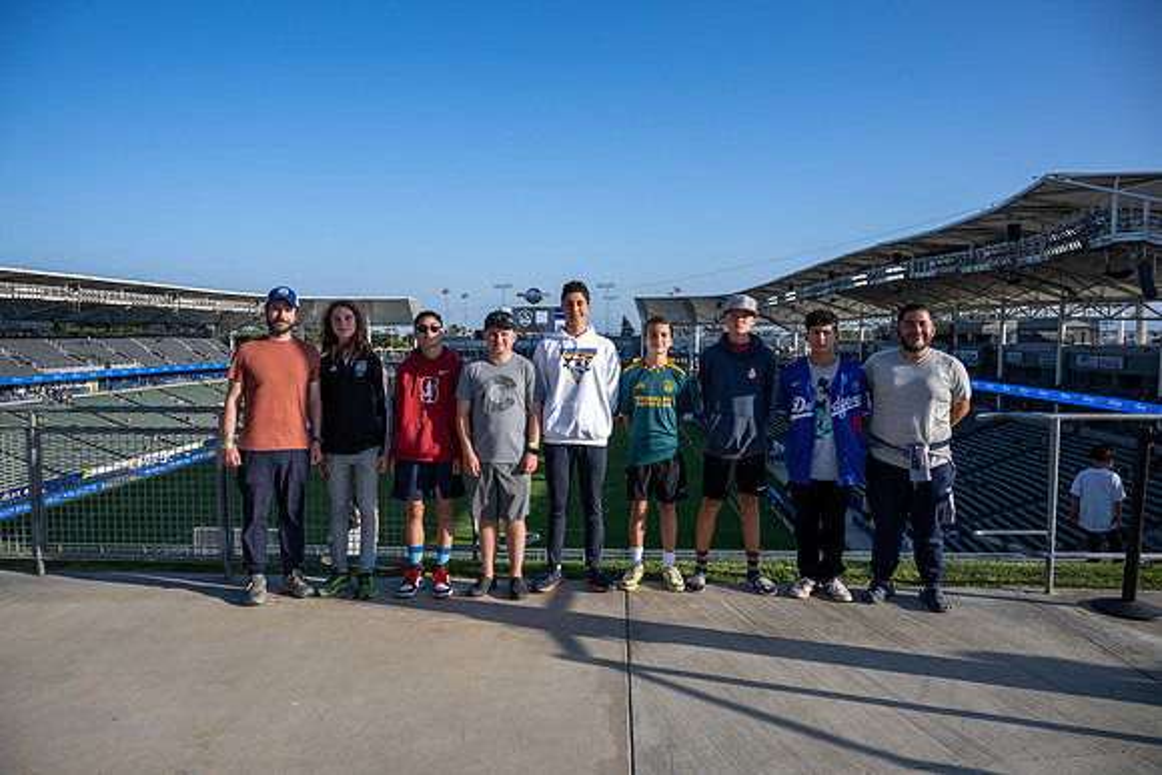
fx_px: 775
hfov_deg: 73.7
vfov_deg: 53.2
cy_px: 388
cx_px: 581
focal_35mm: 24
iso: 140
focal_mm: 24
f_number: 8
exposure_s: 1/400
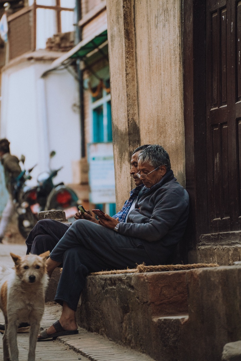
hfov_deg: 5.5
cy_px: 180
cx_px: 120
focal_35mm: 248
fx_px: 2489
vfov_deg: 8.3
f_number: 6.3
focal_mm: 248
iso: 6400
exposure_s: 1/400
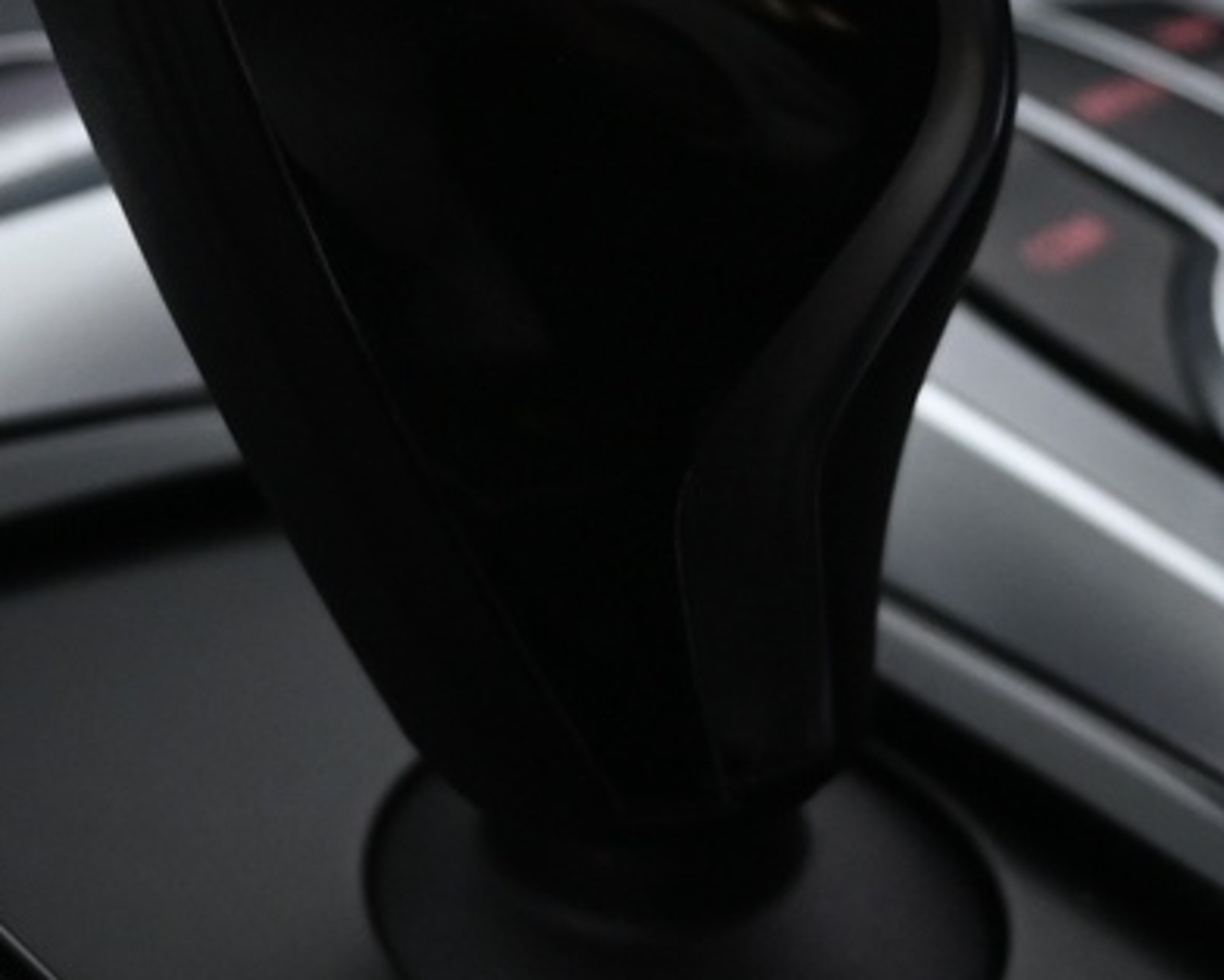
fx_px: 3371
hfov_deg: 20.5
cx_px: 384
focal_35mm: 93
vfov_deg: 16.3
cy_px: 78
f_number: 3.5
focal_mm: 16
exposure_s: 1/25
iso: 800
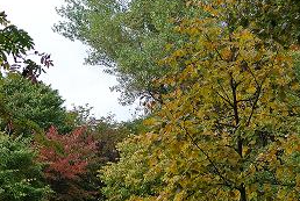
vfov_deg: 18.2
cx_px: 71
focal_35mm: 75
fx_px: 626
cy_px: 137
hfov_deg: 26.6
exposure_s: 1/100
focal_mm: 15.1
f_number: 4.2
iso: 100
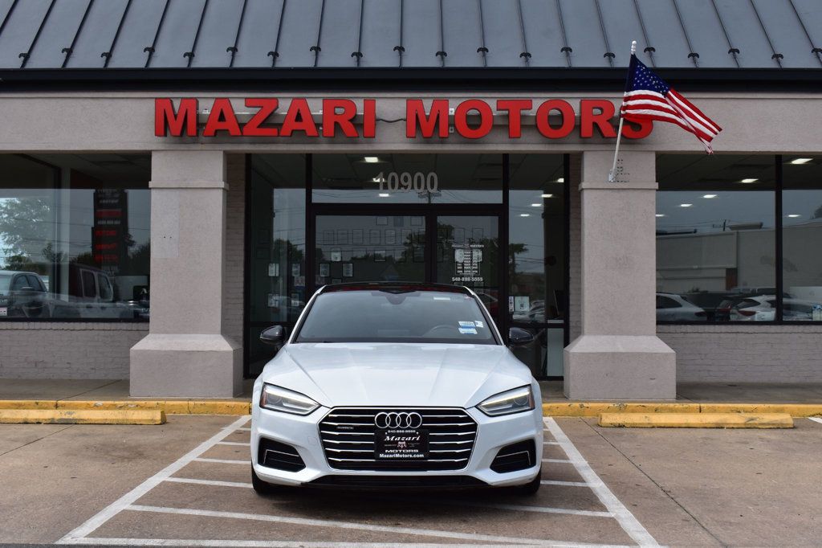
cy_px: 274
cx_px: 411
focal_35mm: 46
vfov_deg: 28.9
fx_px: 1061
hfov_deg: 42.3
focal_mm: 31
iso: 280
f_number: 11
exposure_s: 1/500
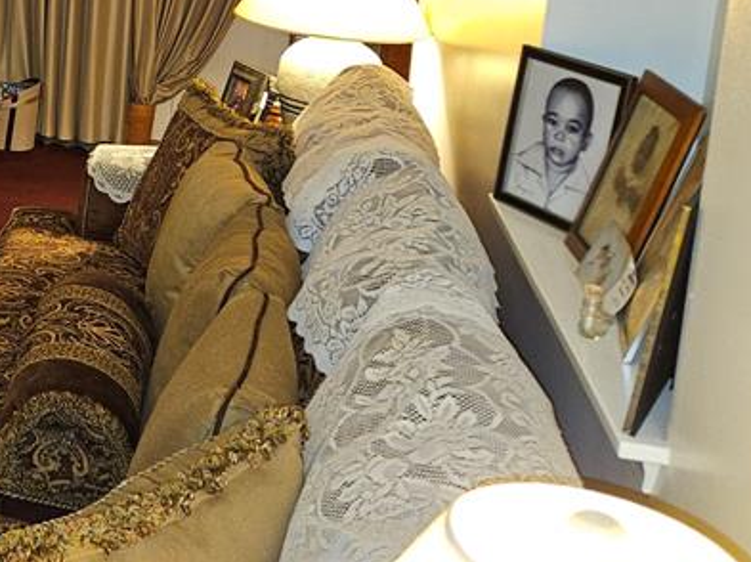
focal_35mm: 60
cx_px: -210
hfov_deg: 27.3
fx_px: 1301
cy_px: -17
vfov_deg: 23.2
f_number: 1.8
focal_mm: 5.4
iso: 125
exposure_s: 1/12
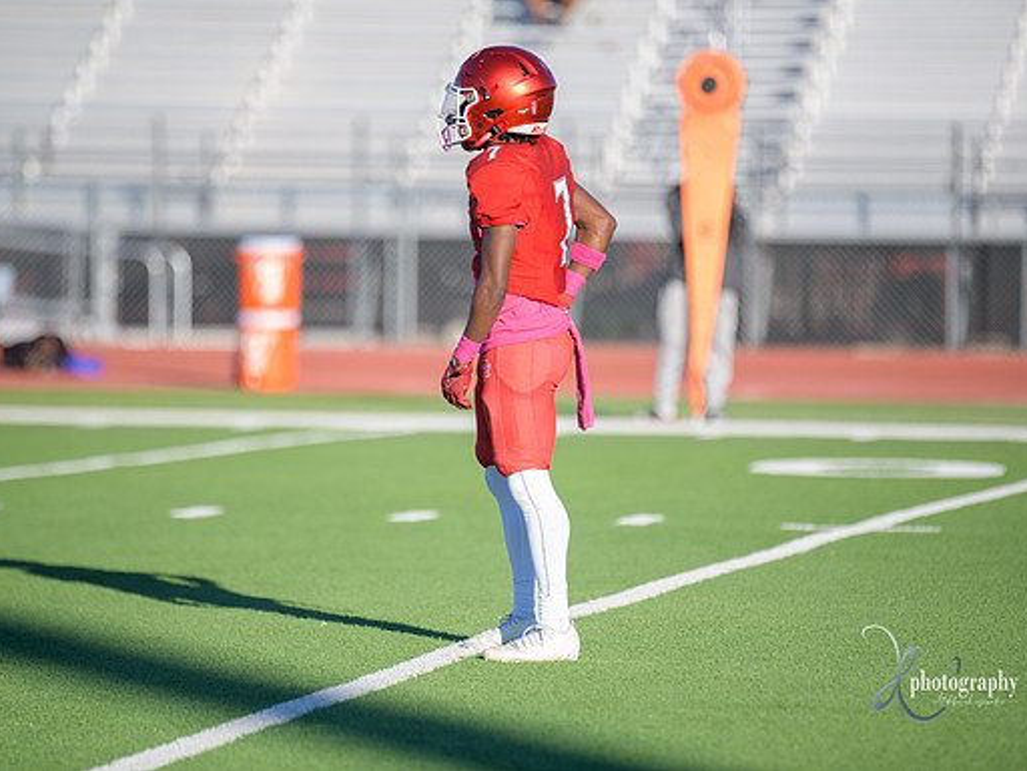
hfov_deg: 6.7
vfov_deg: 5.1
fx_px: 8722
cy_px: 384
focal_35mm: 294
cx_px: 495
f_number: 2.8
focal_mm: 270
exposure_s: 1/4000
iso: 400
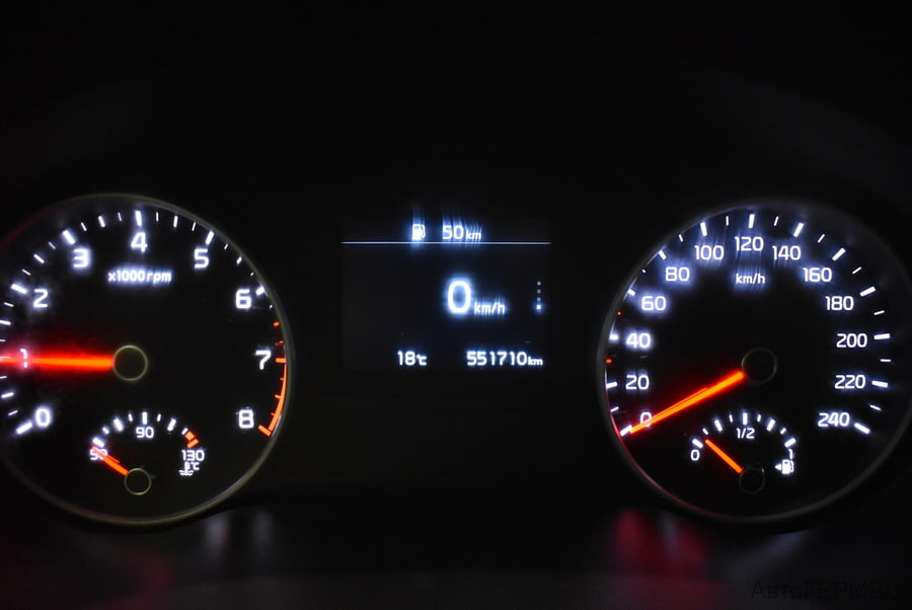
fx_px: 837
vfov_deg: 40.1
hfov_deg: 57.2
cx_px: 456
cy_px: 305
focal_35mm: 33
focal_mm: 22
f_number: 3.8
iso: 4000
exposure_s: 1/80
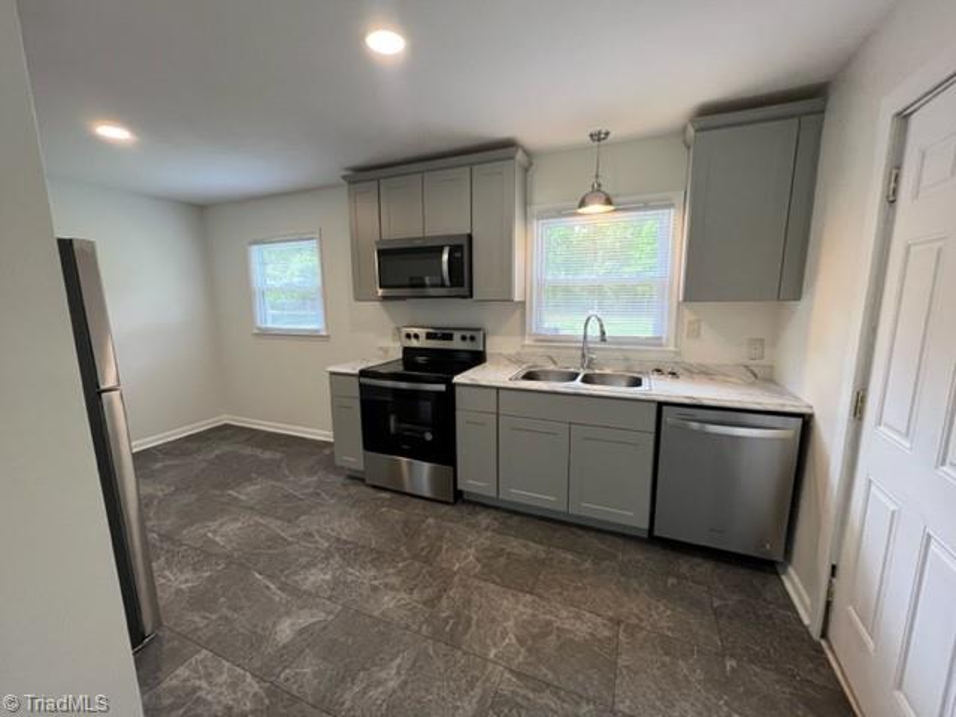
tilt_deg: -9.1
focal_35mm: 13
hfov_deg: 106.2
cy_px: 358
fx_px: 359
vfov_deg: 89.9
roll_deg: -0.4
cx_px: 478
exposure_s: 1/120
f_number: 1.8
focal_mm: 1.57
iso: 160
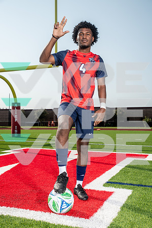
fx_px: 253
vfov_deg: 48.5
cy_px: 114
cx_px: 76
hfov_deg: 33.4
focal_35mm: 40
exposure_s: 1/400
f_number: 6.3
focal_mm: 40
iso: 100
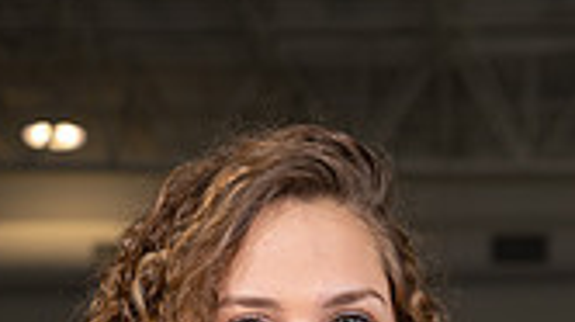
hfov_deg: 12.0
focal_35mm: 179
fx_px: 2727
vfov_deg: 6.5
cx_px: 301
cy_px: 755
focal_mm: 63
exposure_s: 1/200
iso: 200
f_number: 5.6
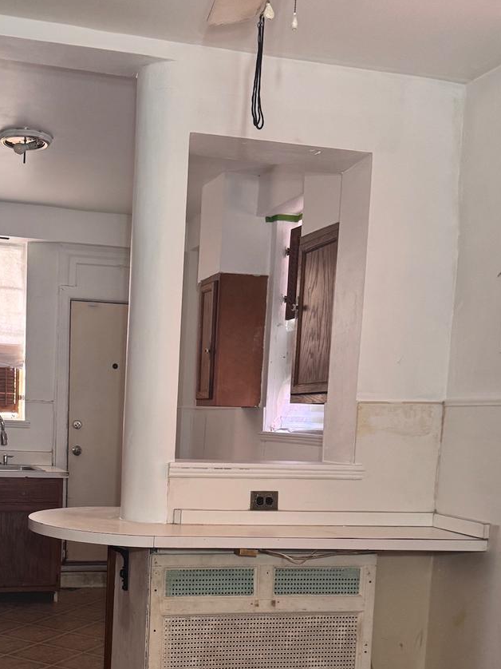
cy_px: 507
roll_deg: -1.2
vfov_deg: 41.6
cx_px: 107
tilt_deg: -6.1
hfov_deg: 32.1
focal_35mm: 44
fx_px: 850
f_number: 1.78
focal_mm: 6.76
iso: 250
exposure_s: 1/60
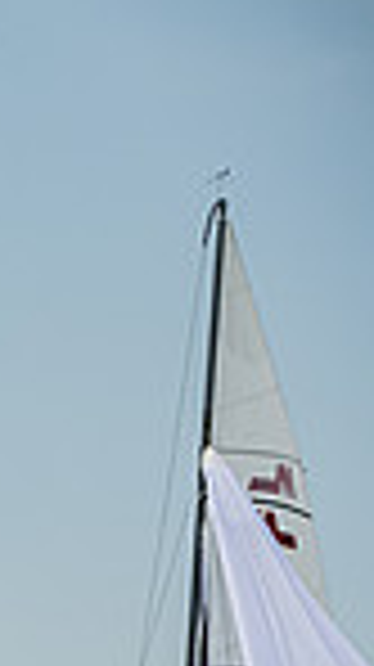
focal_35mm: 504
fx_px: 8906
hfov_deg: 2.4
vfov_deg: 4.3
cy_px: 857
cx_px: -871
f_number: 6.7
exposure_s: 1/2000
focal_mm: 120
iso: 320
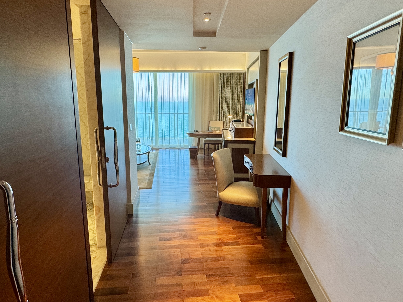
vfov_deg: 58.9
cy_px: 152
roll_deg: -0.6
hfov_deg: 73.9
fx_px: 268
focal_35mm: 23
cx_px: 198
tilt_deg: -11.2
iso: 160
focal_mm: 2.22
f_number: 2.2
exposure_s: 1/50
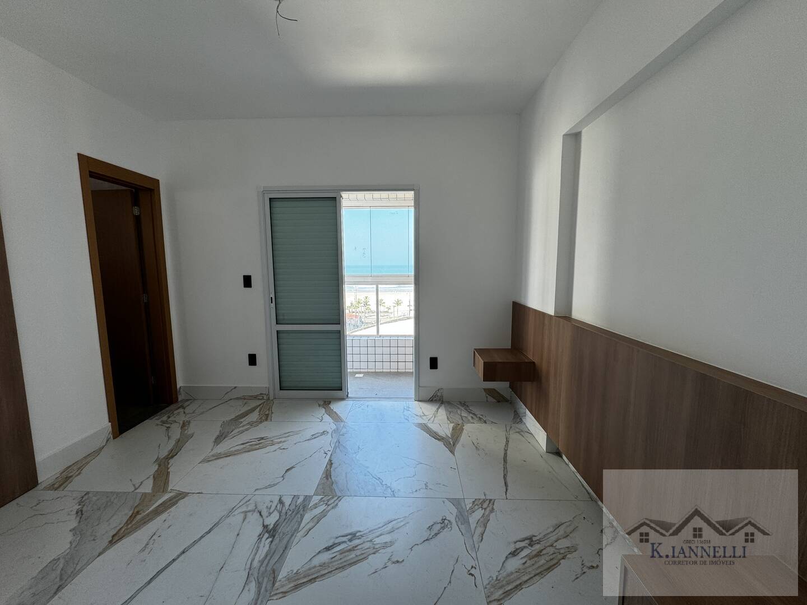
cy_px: 302
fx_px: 326
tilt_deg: -6.9
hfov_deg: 102.1
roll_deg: -0.4
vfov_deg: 85.7
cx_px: 404
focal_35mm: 14
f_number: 2.2
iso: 50
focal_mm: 2.22
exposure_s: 1/99
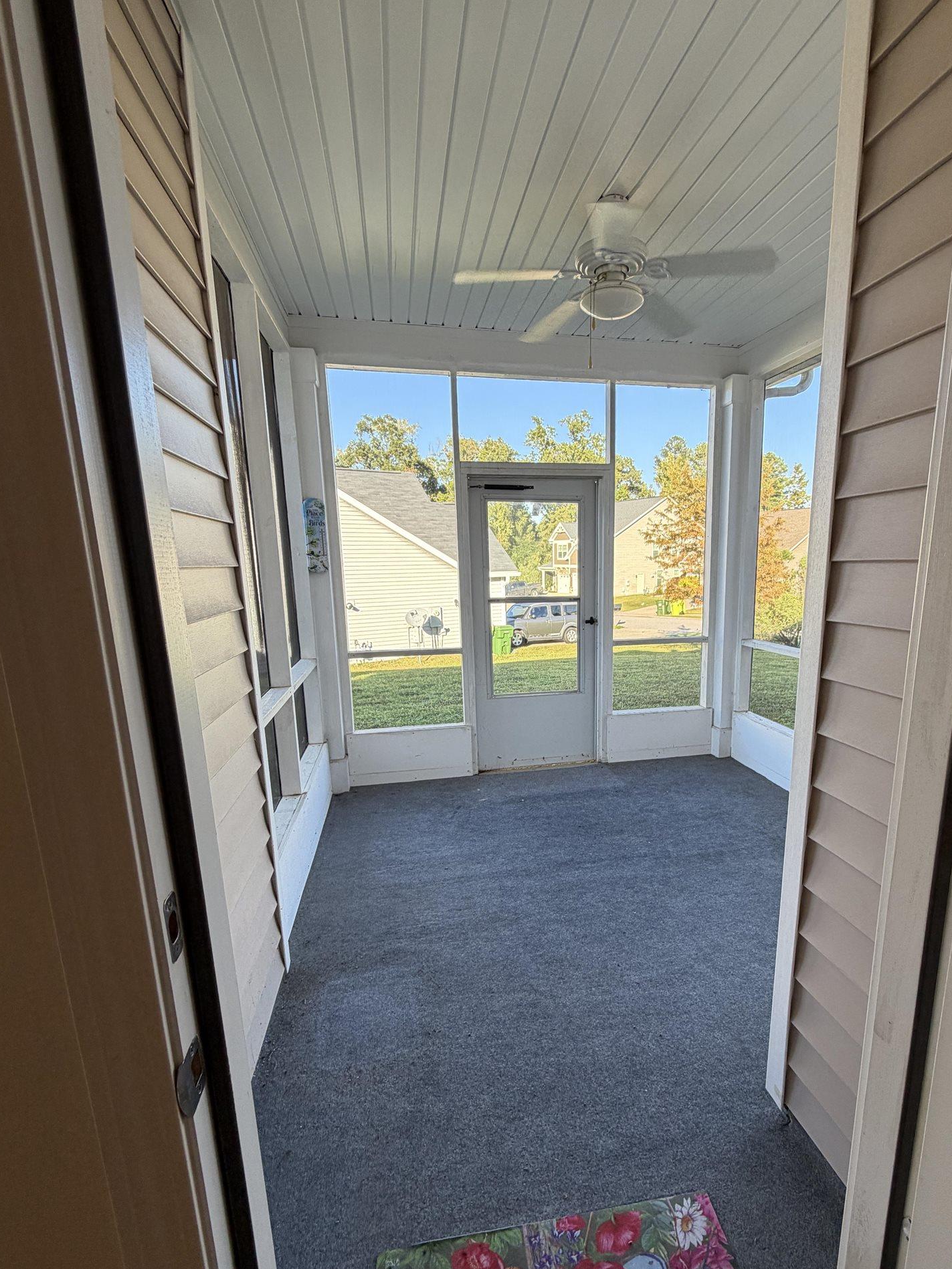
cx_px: 551
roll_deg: +0.6
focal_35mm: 17
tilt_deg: -11.5
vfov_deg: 90.8
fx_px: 623
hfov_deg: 74.2
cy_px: 695
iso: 64
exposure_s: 1/121
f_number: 2.2
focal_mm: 2.22
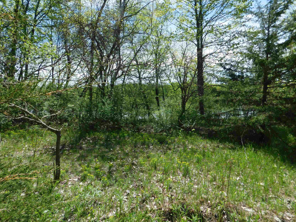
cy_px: 111
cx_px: 148
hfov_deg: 73.9
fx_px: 197
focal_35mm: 23
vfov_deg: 58.9
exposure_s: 1/1250
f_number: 3
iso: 125
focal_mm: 4
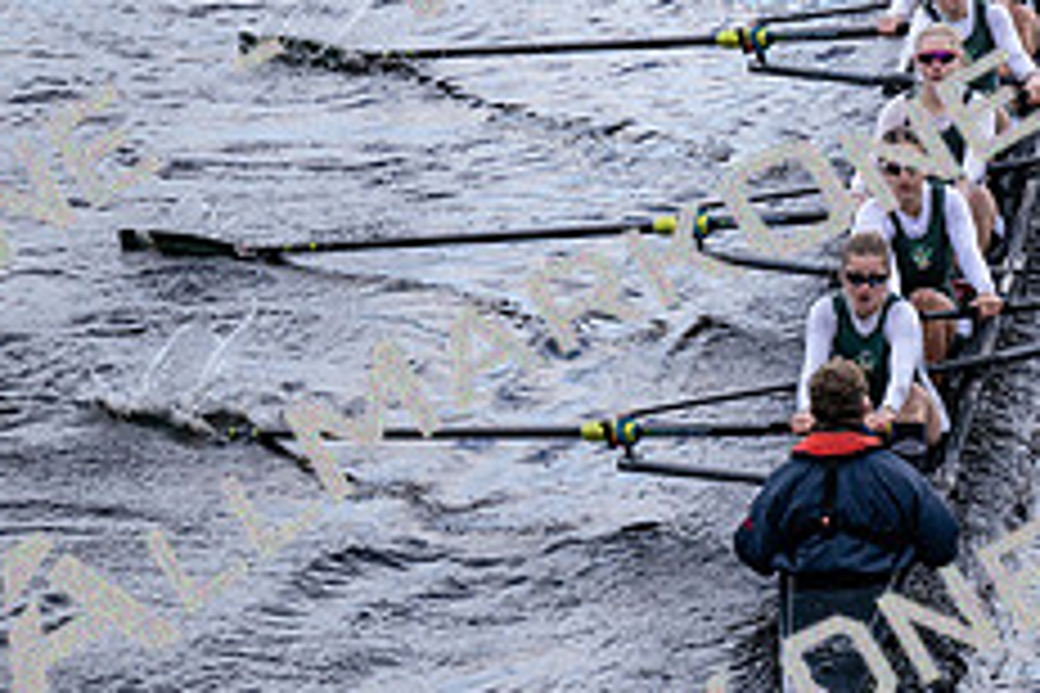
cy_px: 34
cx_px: 914
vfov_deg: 2.7
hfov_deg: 4.1
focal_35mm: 503
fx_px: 14530
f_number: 2.8
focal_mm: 200
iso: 450
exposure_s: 1/2000
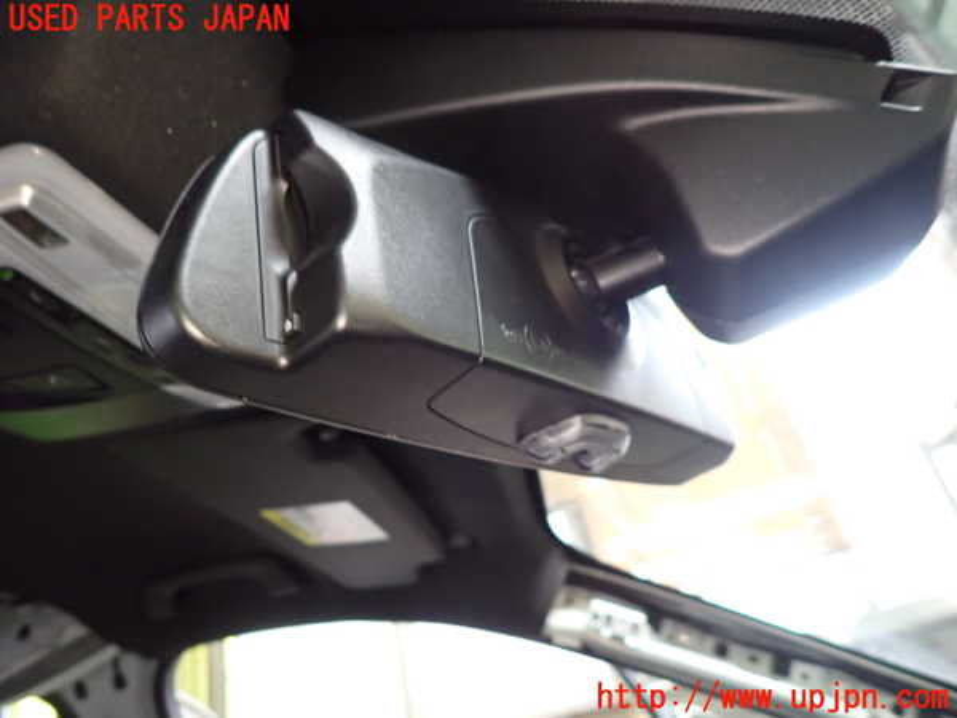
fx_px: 691
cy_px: 359
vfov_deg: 54.9
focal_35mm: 25
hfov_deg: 69.4
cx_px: 478
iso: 500
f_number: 2
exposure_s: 1/30
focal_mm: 4.5
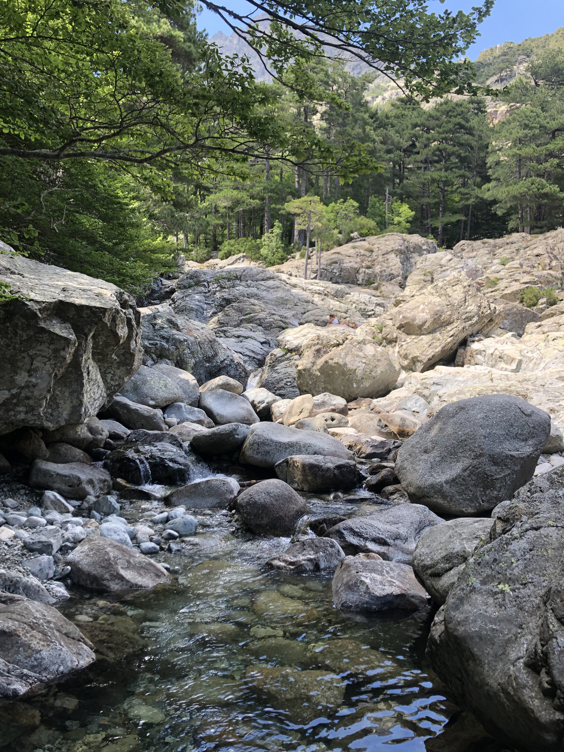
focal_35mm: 28
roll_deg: -1.0
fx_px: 608
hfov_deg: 49.7
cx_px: 282
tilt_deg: +1.3
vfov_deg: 63.4
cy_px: 376
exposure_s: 1/177
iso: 20
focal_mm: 4
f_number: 1.8
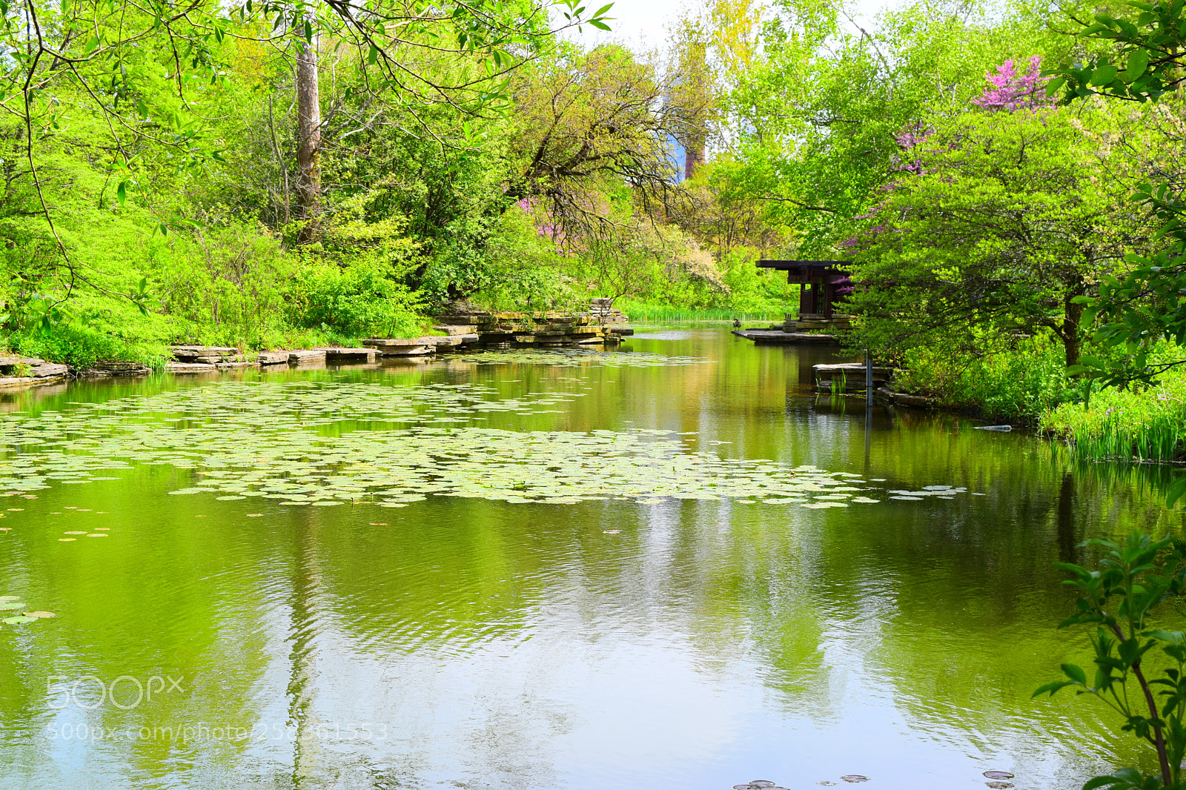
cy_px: 395
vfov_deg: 23.8
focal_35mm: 57
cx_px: 593
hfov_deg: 35.1
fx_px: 1877
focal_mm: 38
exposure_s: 1/320
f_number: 9
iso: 200
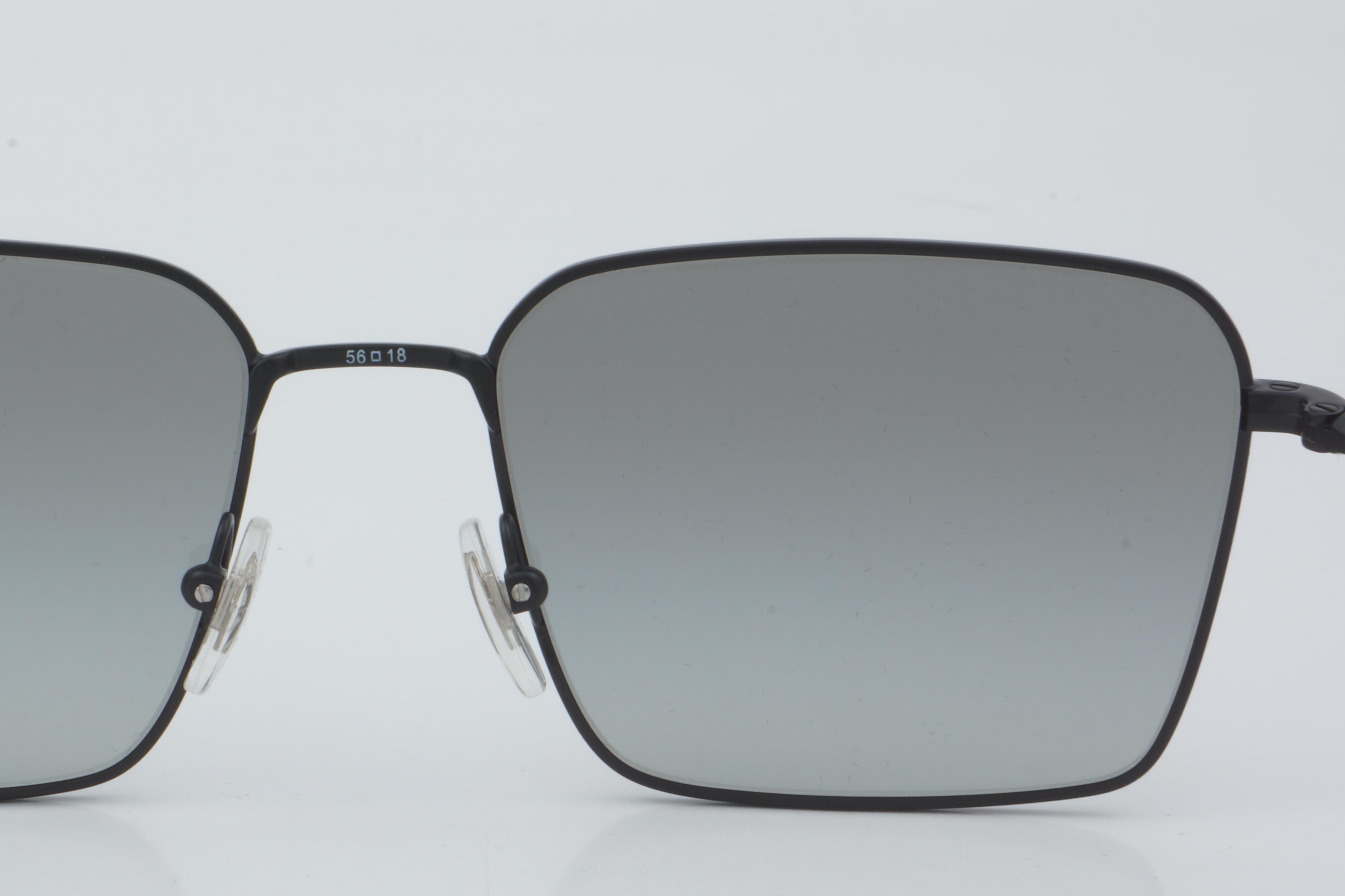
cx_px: 371
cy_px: 510
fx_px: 4072
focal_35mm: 109
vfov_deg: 12.6
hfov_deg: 18.7
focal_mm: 50
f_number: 29
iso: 100
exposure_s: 1/4
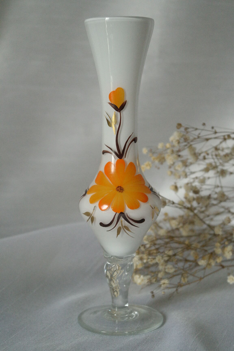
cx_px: 117
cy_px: 176
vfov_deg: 29.2
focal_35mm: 69
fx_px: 673
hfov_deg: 19.7
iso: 1600
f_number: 5.6
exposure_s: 1/30
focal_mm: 45
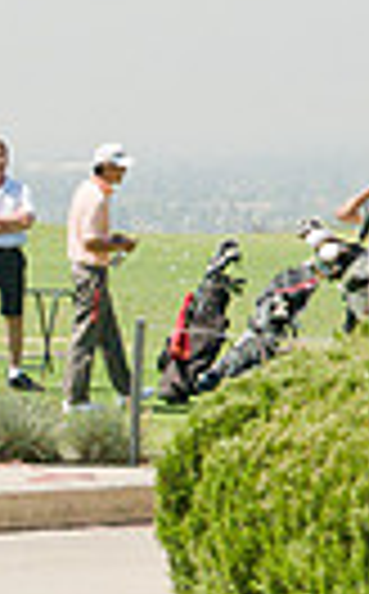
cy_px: 506
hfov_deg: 3.8
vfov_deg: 6.3
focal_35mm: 336
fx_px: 5430
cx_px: -441
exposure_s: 1/1000
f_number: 8
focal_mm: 50
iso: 400
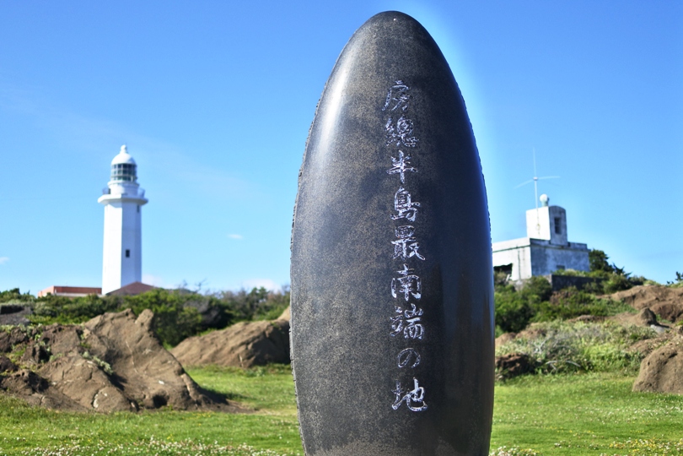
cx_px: 342
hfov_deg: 40.3
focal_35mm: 49
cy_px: 228
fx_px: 930
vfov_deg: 27.5
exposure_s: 1/4000
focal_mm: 18.5
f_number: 1.8
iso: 160
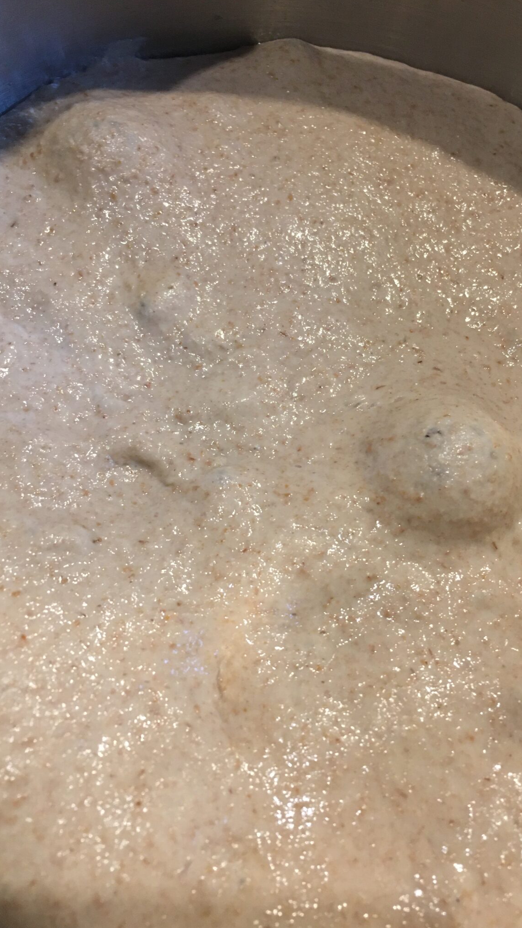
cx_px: 285
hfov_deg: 36.6
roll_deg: +1.6
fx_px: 788
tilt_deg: -43.6
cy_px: 467
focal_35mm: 32
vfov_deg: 61.0
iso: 100
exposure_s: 1/17
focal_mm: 4.15
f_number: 2.2
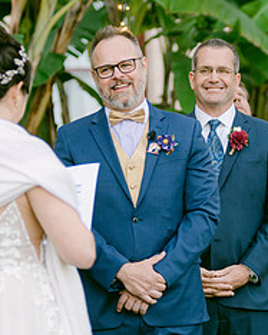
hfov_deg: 7.2
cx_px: 196
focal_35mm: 214
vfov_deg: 9.0
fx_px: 2123
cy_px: 217
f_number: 2.8
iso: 360
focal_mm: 92
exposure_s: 1/125
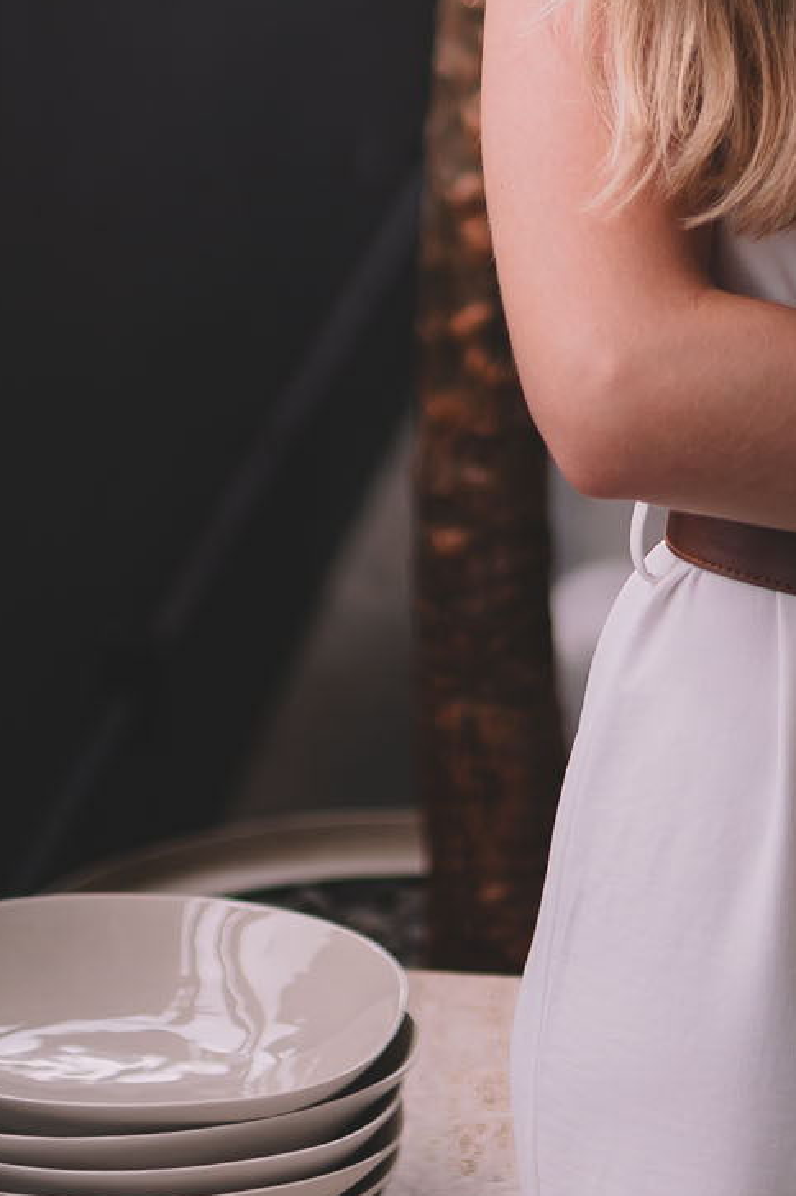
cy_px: -418
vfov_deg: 13.7
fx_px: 4782
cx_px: 839
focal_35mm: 144
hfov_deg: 9.4
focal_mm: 35
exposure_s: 1/1000
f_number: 1.4
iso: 100
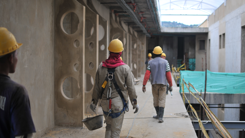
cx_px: 124
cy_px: 71
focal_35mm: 56
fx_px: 361
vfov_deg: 21.6
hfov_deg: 37.5
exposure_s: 1/1250
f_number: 1.8
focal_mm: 35
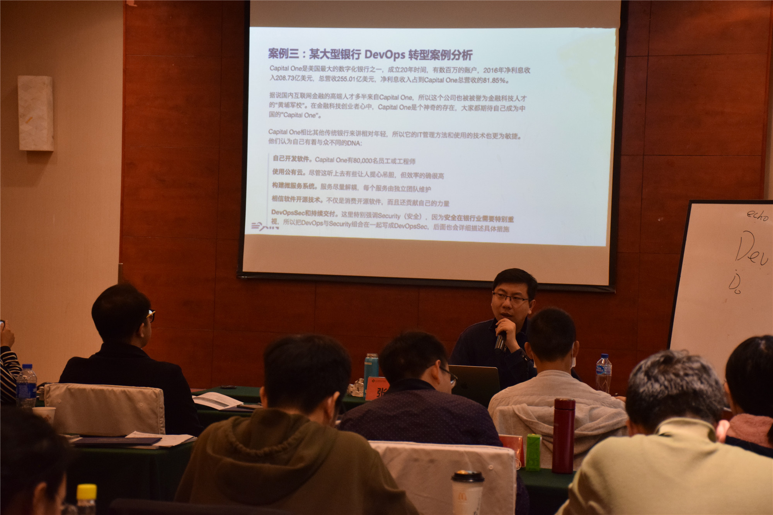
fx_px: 1803
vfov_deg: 16.3
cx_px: 386
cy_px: 258
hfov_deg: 24.2
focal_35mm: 84
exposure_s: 1/125
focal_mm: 56
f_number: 5
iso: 1250
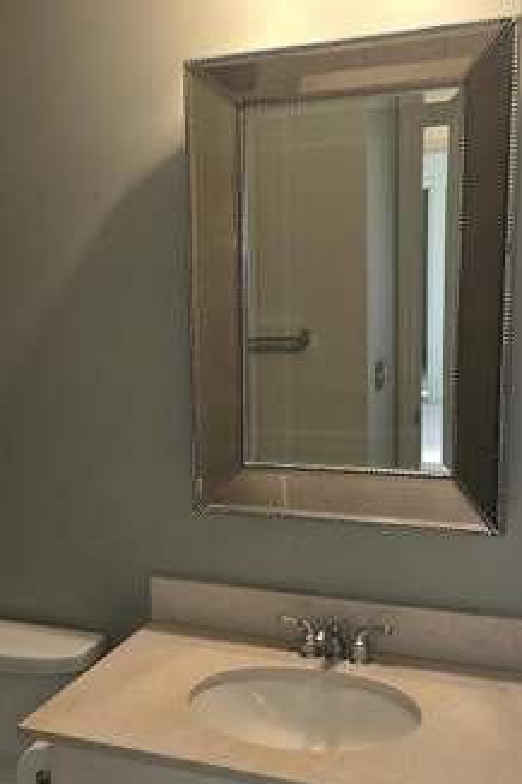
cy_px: 443
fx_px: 1023
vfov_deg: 41.9
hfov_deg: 28.1
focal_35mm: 47
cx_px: 113
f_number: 1.7
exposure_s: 1/60
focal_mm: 6.3
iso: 80
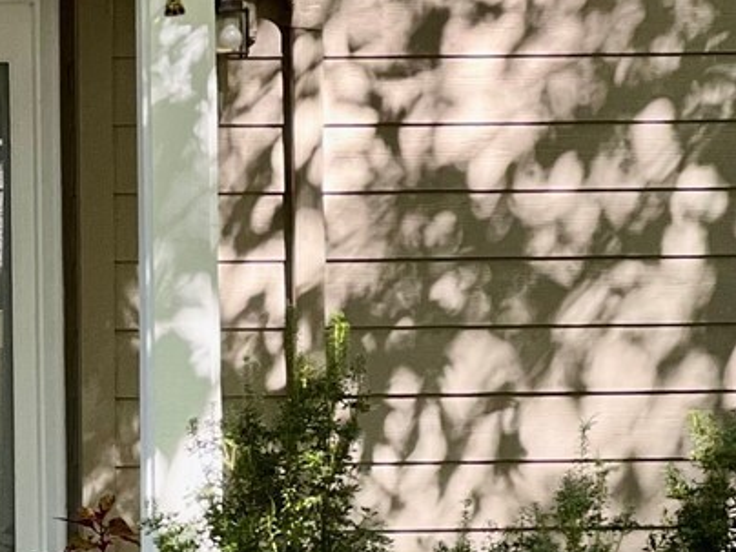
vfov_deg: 4.9
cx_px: -166
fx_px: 6485
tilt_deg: -0.2
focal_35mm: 305
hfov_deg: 6.5
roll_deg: +0.8
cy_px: 386
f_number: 2.8
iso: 100
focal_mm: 9
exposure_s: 1/121
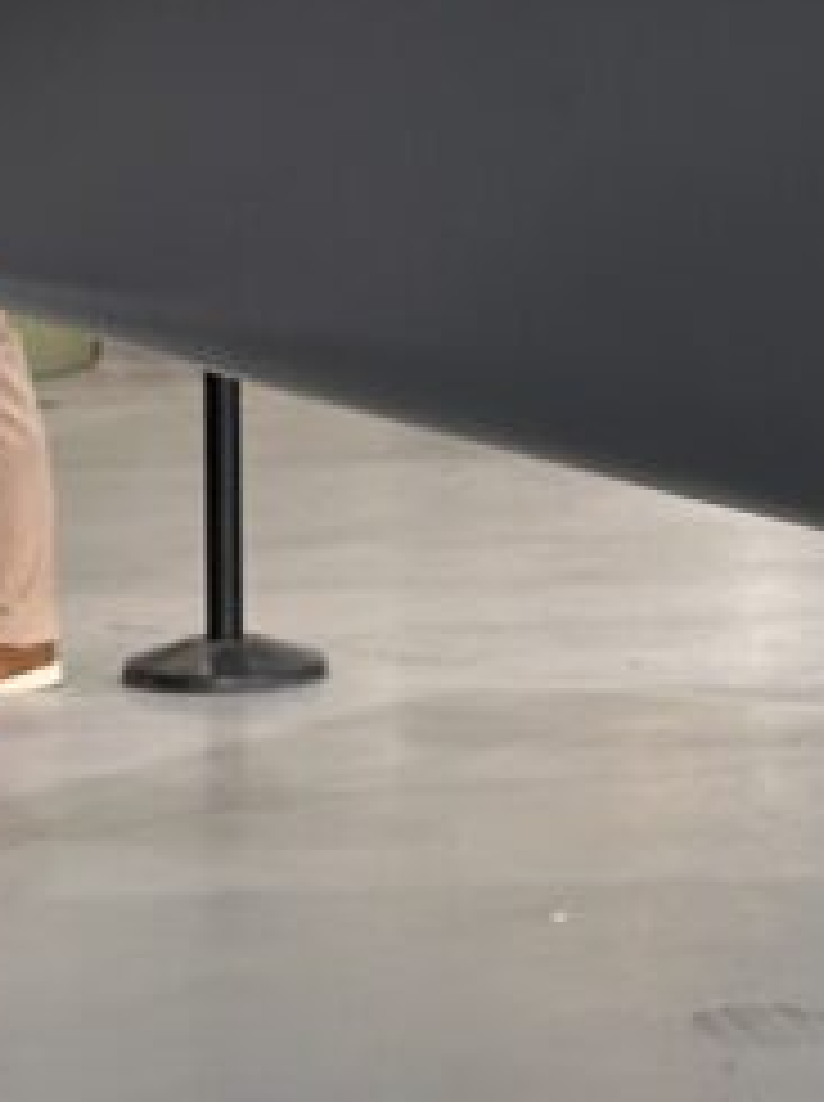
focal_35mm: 201
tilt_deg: +6.6
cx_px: 513
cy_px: -985
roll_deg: +0.6
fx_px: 6396
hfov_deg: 7.4
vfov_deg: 9.3
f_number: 1.78
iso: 80
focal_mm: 6.86
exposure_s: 1/70
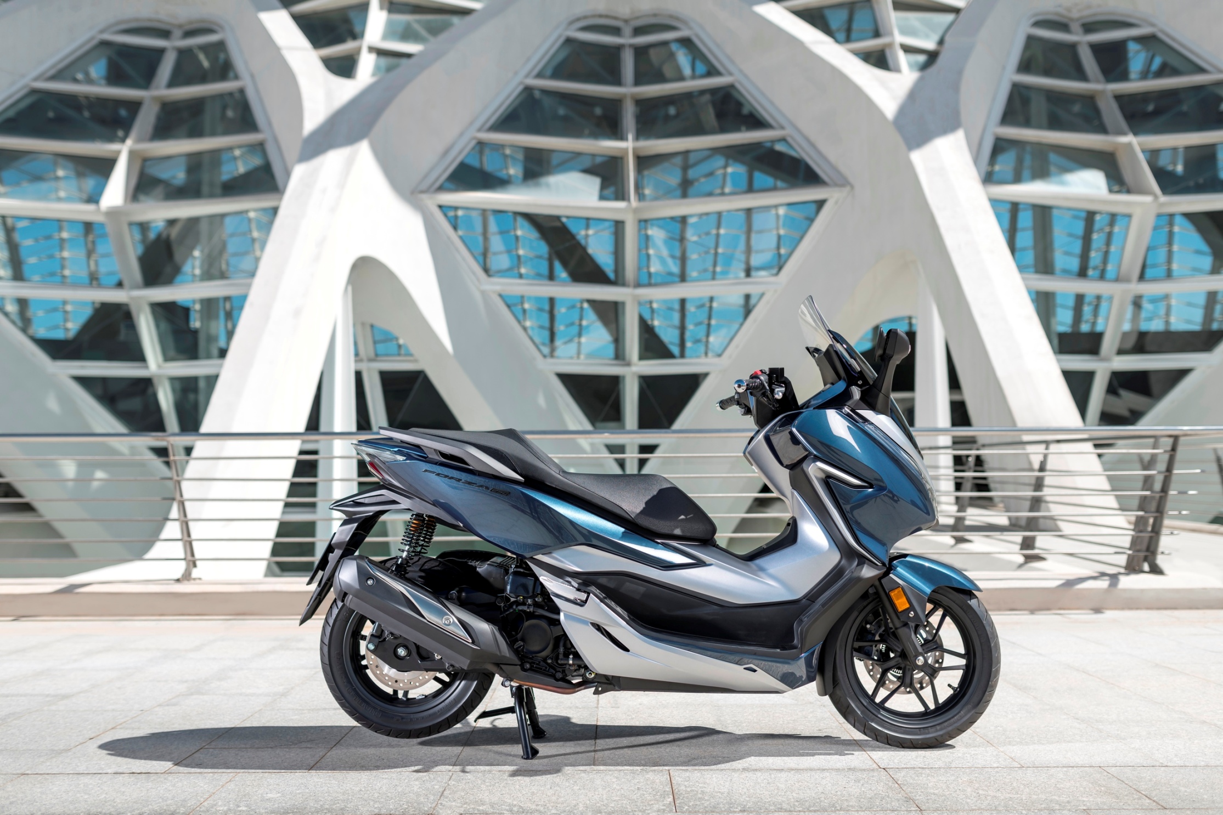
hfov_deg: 54.4
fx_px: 1189
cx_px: 612
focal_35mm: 35
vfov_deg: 37.9
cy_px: 408
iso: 31
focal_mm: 35
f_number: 2.5
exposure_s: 1/2500
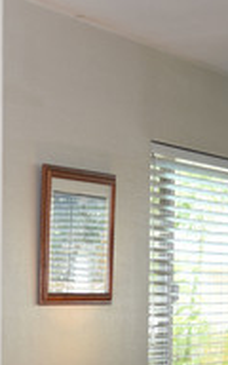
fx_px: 1382
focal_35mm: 139
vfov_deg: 14.6
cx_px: -373
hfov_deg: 8.4
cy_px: 414
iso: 100
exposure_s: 1/80
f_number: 2.8
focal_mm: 35
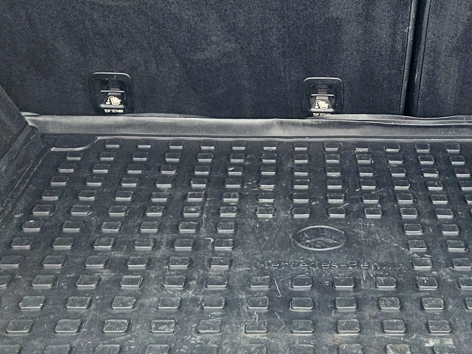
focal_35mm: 71
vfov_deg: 20.5
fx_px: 968
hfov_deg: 27.0
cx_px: 365
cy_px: 80
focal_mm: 5.4
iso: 50
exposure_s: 1/391
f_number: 1.8
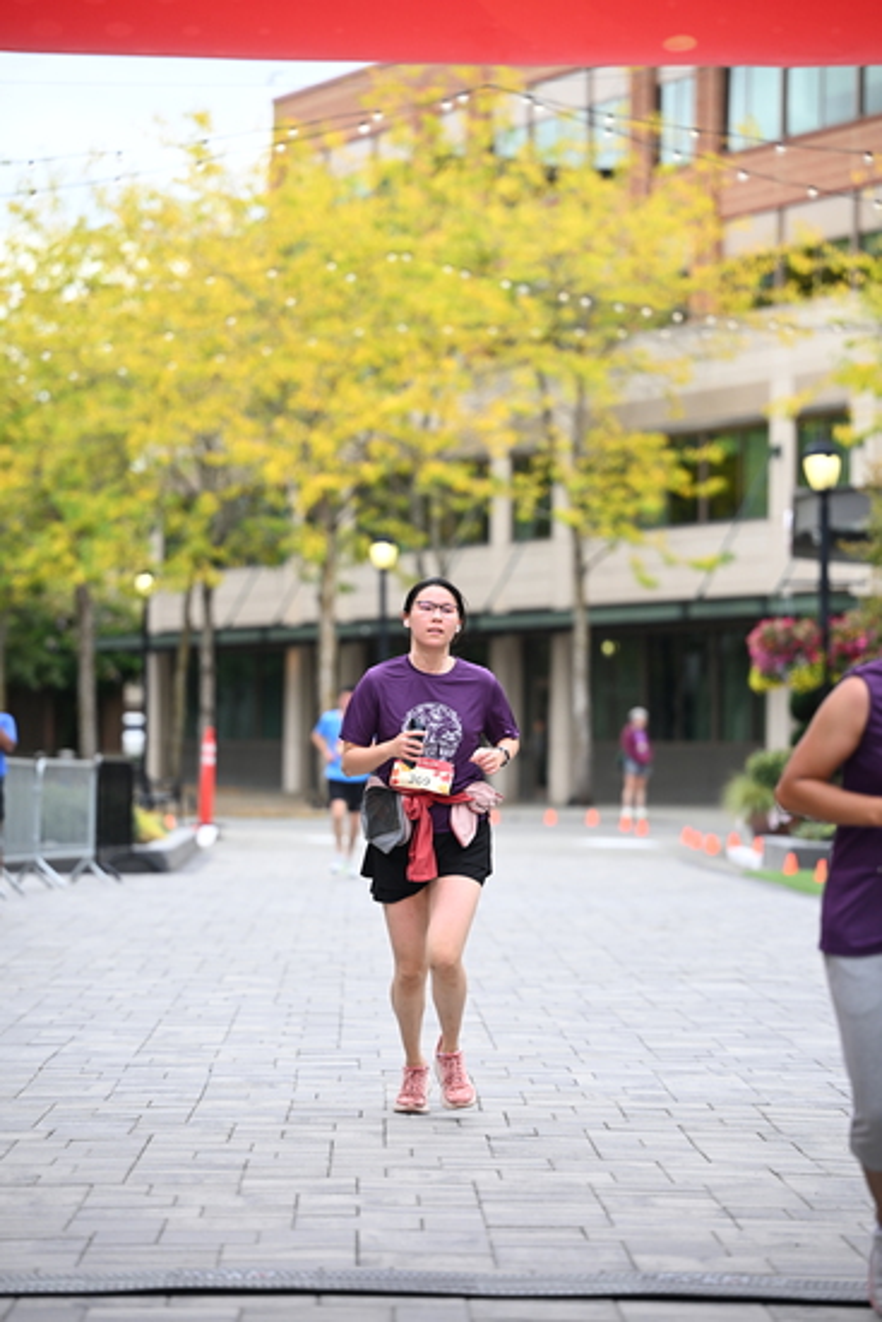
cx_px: 441
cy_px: 661
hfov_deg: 11.0
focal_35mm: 125
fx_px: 4591
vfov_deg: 16.4
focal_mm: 125
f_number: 2.8
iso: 640
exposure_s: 1/1600
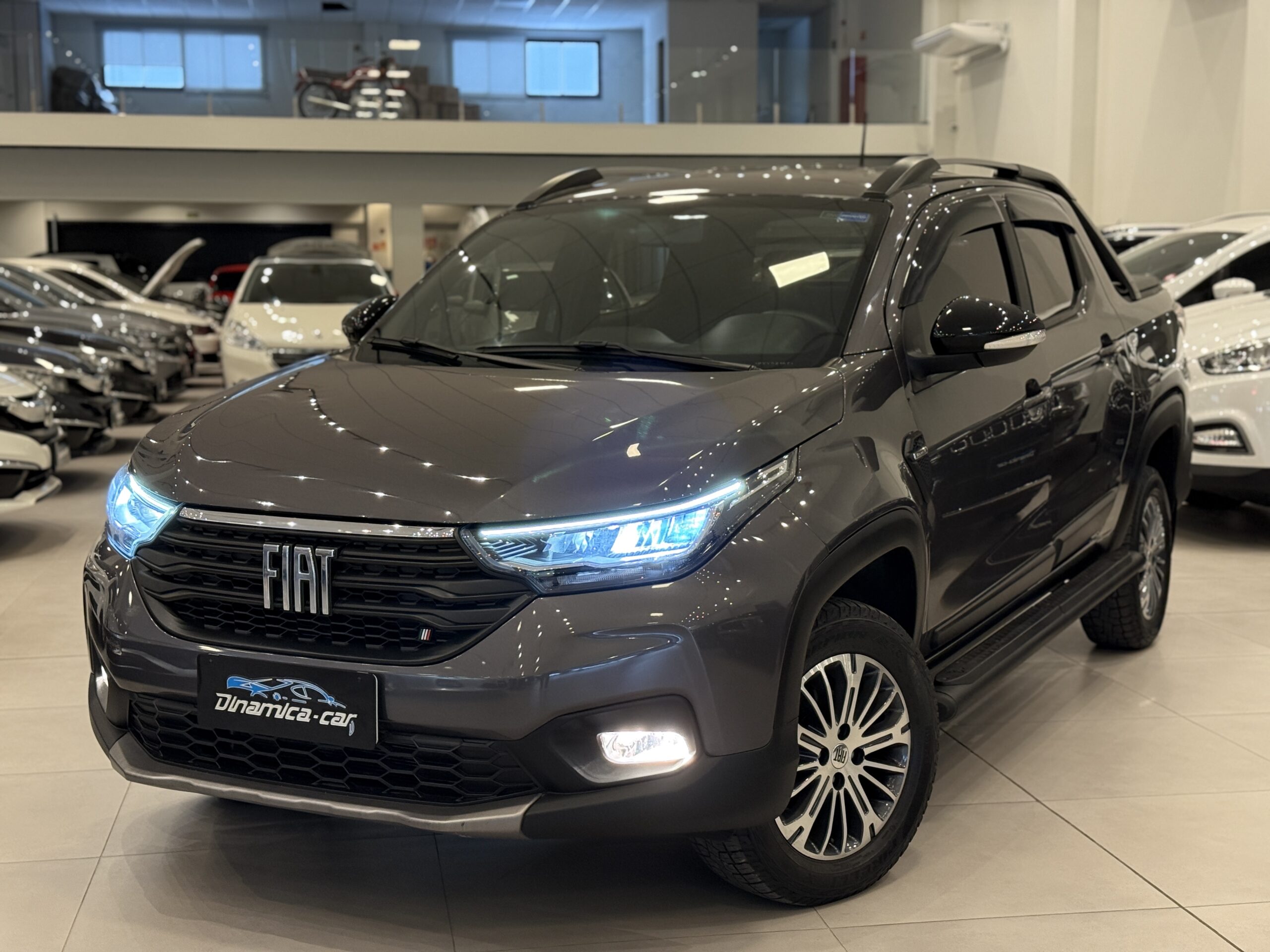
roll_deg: -0.1
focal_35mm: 48
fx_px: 1761
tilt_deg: -5.6
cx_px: 635
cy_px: 476
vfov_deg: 30.3
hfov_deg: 39.7
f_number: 1.78
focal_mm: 6.76
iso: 250
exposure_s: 1/60
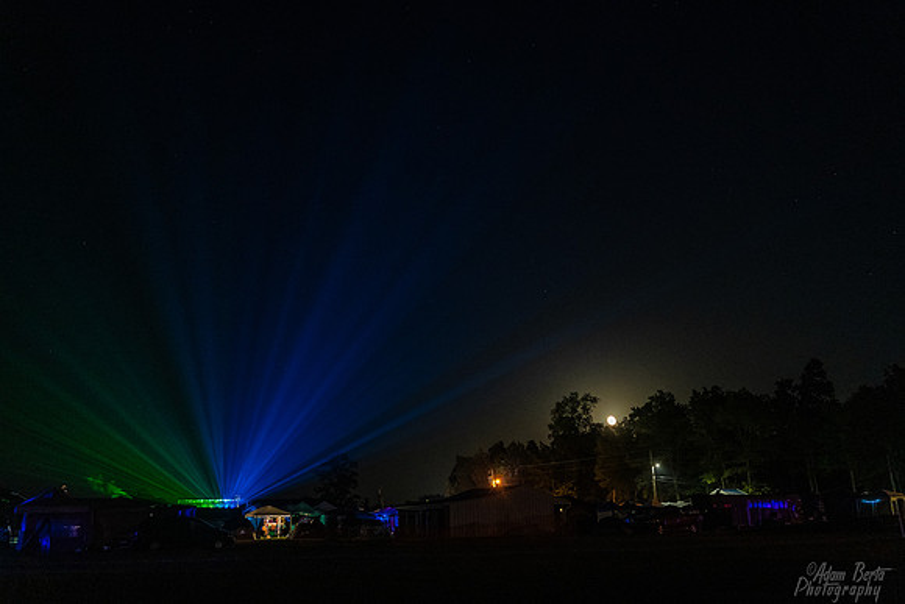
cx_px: 452
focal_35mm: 31
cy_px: 302
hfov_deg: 60.3
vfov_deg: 42.3
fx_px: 779
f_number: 2.8
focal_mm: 31
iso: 5000
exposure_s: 1/15
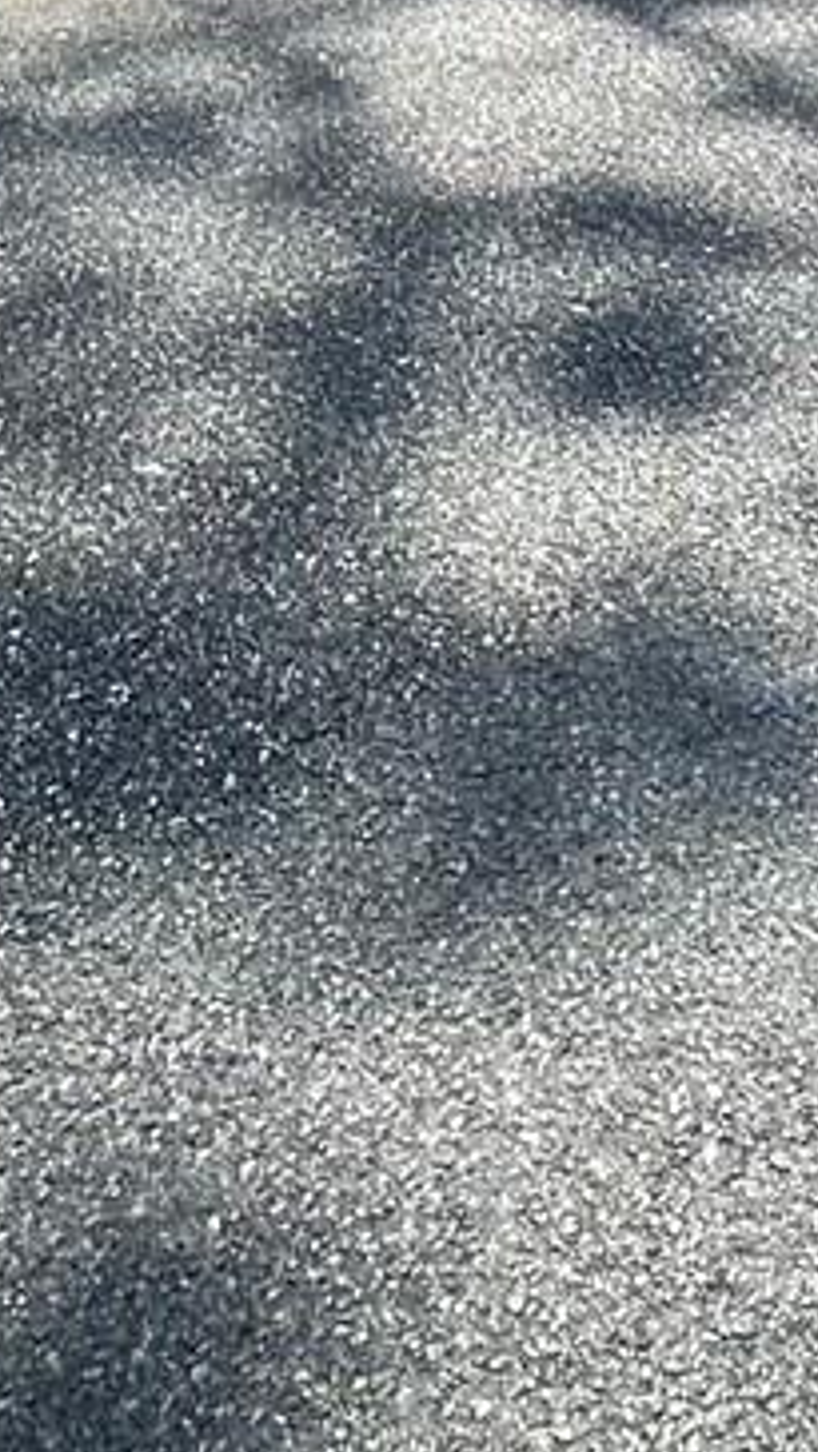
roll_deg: -2.2
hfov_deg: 17.9
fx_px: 2581
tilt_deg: +2.2
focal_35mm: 67
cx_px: 642
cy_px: -846
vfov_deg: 23.5
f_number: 2.2
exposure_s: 1/796
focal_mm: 2.22
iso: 40
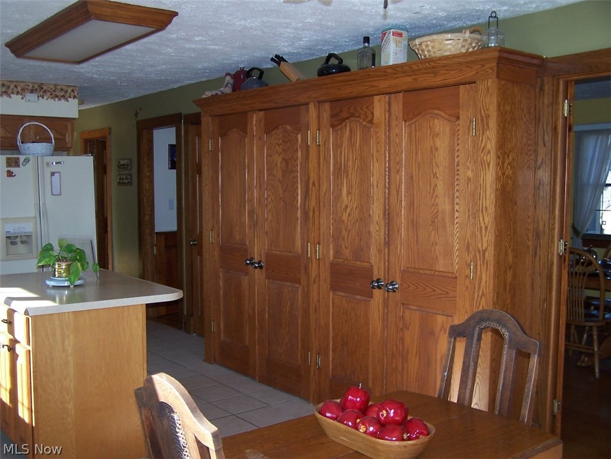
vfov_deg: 37.7
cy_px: 230
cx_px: 306
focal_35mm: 38
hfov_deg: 49.0
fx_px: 671
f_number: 2.8
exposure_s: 1/60
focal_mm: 6.3
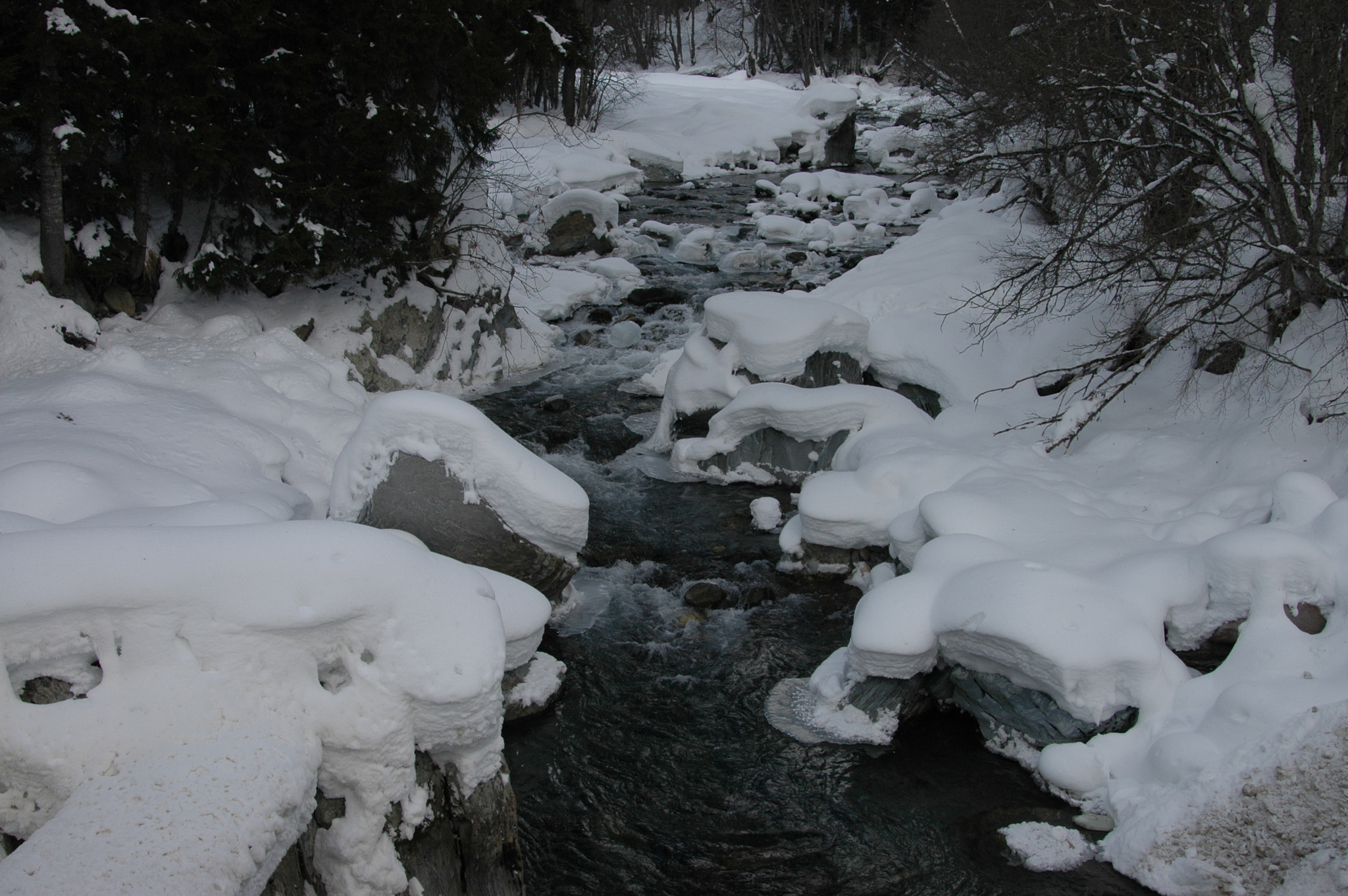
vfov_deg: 36.8
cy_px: 448
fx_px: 1347
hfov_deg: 53.2
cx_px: 674
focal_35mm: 36
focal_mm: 24
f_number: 9
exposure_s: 1/200
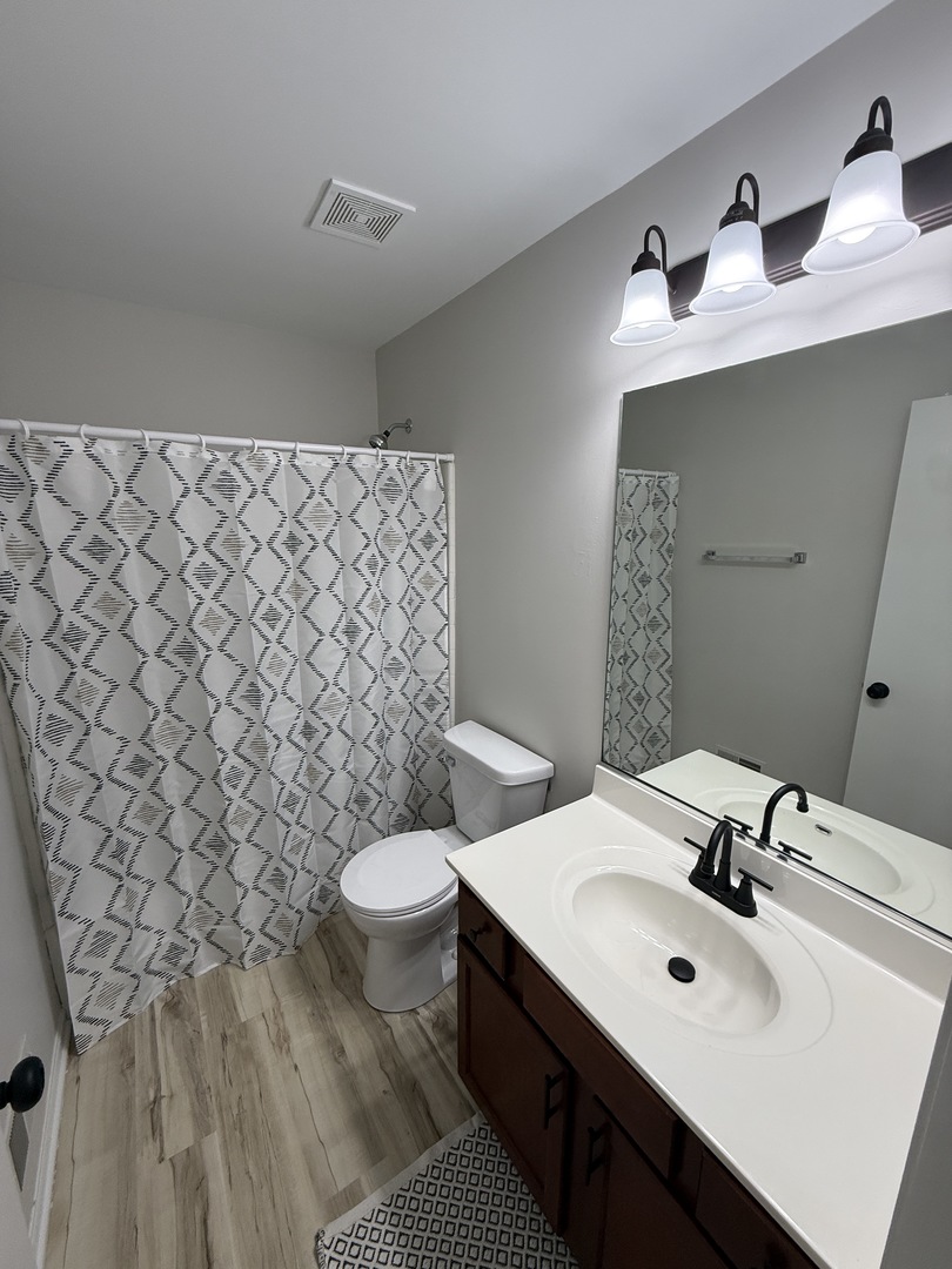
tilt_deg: -11.0
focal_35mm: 14
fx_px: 513
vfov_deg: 102.1
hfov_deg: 85.7
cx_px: 476
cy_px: 634
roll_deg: +0.3
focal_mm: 2.22
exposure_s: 1/120
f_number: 2.2
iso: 125
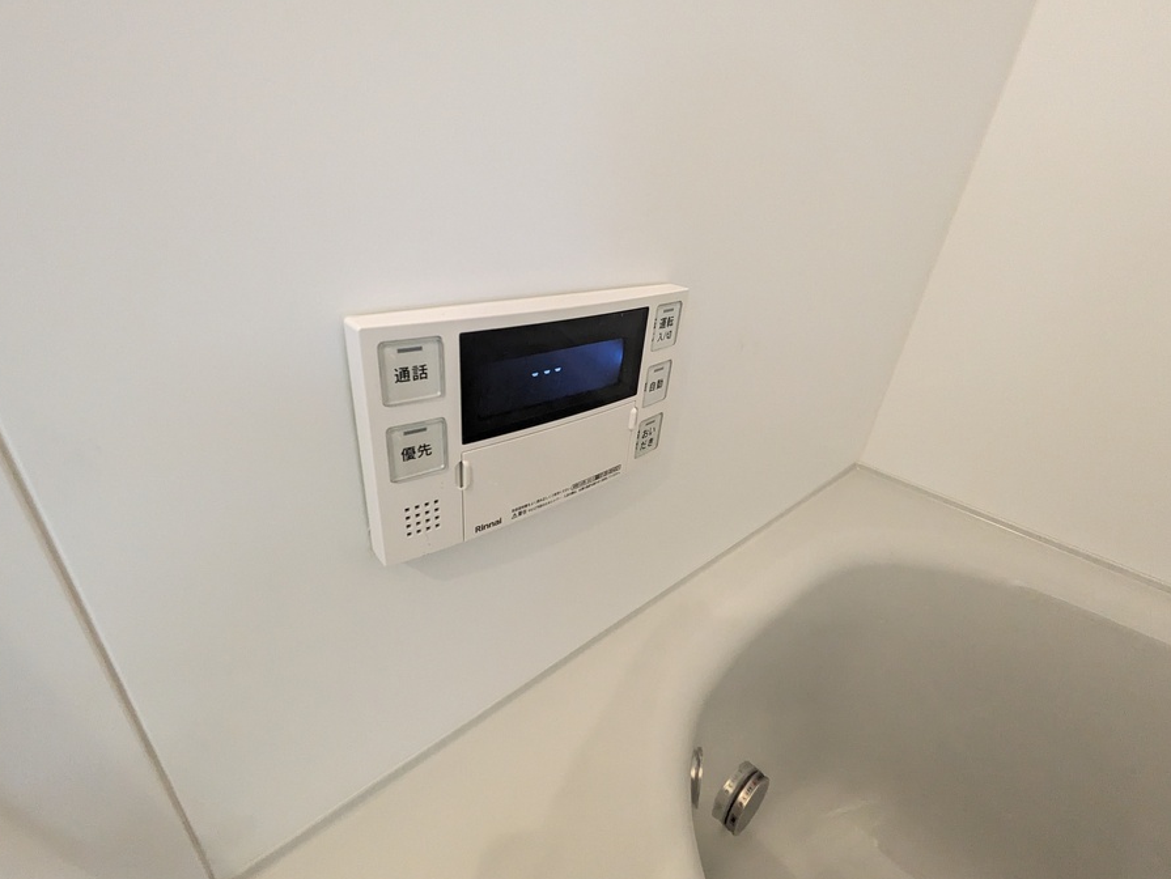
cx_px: 545
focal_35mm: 15
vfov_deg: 81.8
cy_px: 428
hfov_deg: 98.0
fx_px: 508
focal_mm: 1.83
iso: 325
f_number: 2.2
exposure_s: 1/120
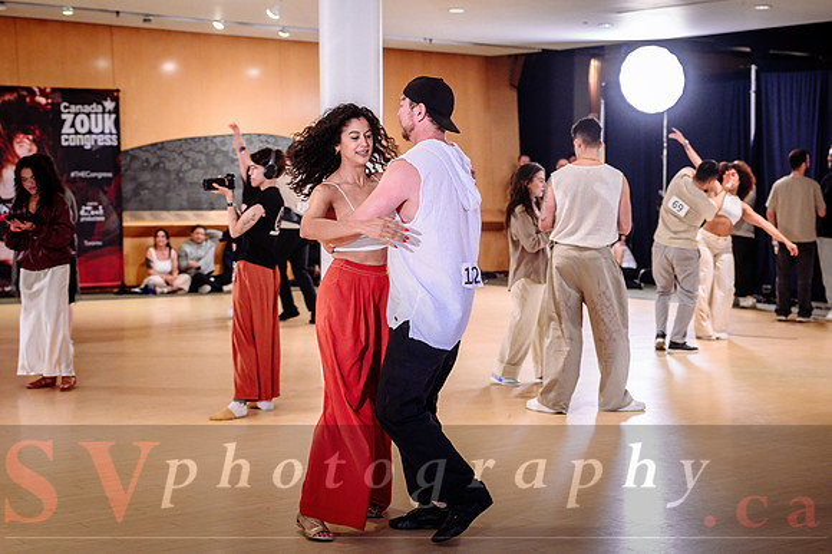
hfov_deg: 33.5
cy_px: 291
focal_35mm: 60
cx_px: 436
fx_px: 1381
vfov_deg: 22.7
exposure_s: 1/320
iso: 1250
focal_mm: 38
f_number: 2
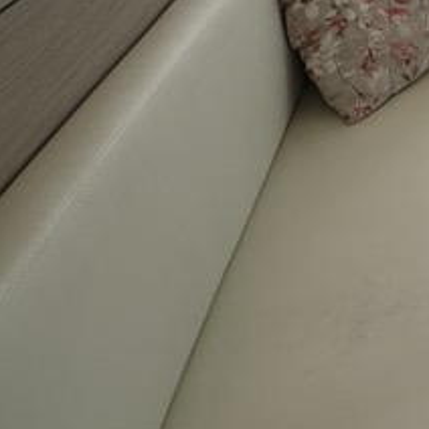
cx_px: 951
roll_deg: +2.9
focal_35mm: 70
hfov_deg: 16.1
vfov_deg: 21.0
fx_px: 981
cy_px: -208
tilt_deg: -9.1
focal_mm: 2.22
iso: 40
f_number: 2.2
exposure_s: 1/184
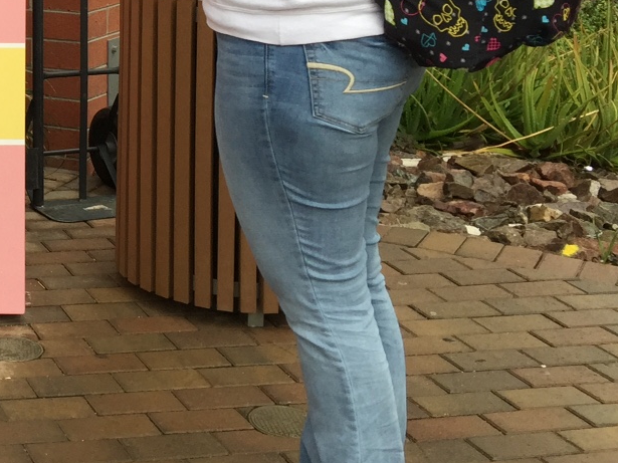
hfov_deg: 22.6
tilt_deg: -1.1
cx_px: -189
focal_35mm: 77
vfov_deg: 18.2
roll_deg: +0.0
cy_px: -89
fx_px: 1374
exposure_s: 1/120
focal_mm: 4.15
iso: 32
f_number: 2.2
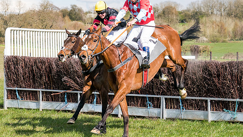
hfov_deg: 14.8
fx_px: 934
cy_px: 58
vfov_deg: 8.4
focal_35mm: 145
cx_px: 75
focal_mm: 70
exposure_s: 1/1600
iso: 400
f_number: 5
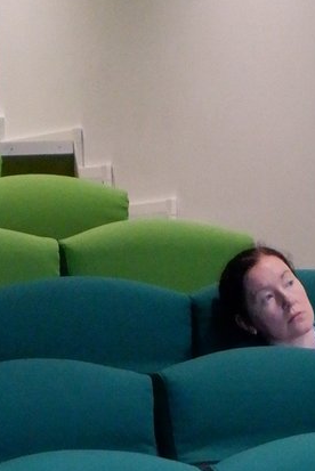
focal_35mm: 329
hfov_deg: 4.2
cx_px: 499
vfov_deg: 6.3
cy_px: 271
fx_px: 4311
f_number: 5.6
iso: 5000
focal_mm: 45
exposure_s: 1/80
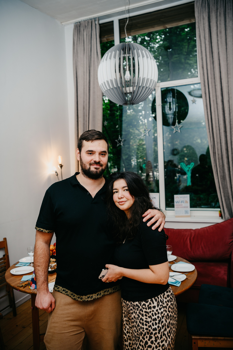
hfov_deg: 41.1
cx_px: 116
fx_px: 311
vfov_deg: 58.7
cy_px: 175
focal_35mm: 32
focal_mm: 32
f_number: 3.2
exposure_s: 1/160
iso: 160
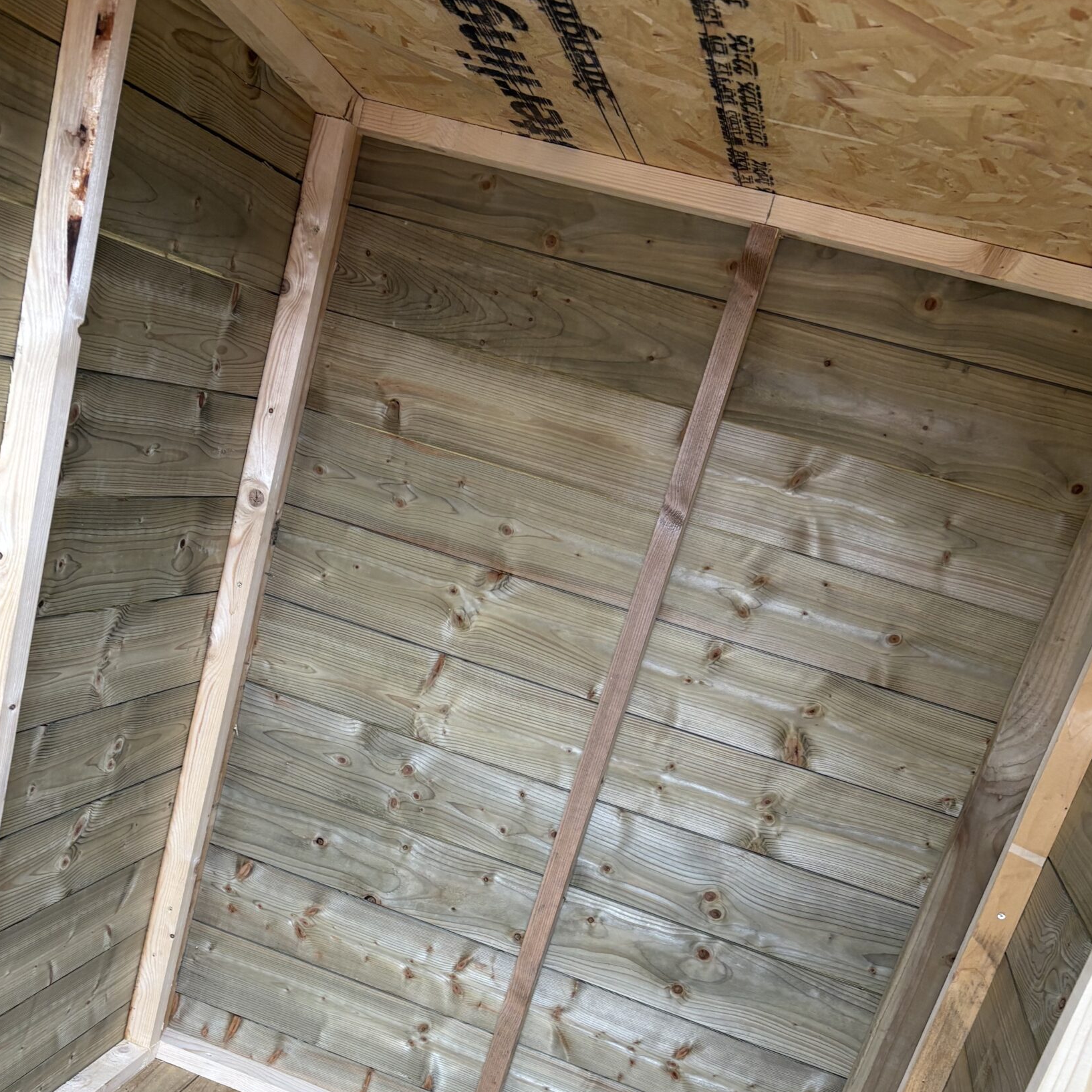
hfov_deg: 45.9
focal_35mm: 36
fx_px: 1285
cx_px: 467
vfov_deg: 44.4
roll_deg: -13.7
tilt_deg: -17.7
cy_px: 829
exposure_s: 1/65
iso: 125
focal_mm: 5.96
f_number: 1.6
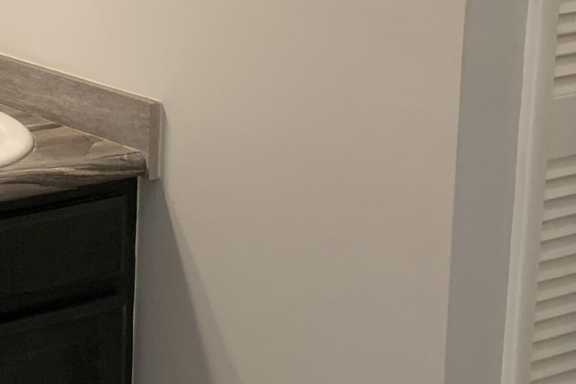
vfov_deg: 14.8
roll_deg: +0.1
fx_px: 1424
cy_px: -79
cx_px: -345
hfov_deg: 19.3
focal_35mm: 89
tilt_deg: -9.7
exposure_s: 1/60
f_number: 1.8
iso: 125
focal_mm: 4.25
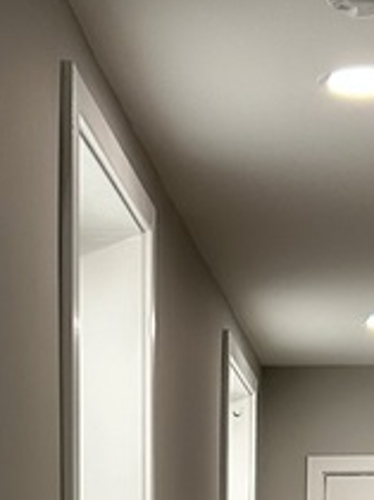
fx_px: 1934
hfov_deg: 11.0
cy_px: 950
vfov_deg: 13.1
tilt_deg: -8.0
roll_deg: -0.5
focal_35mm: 134
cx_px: 191
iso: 80
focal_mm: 5.7
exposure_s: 1/120
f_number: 1.5
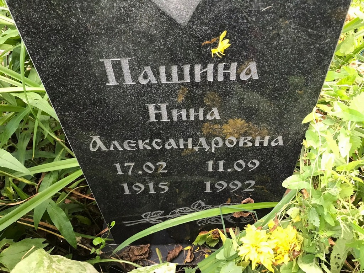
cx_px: 182
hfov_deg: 63.4
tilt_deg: -46.8
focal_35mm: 28
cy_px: 136
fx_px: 294
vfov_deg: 49.7
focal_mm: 3.99
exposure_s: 1/23
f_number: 1.8
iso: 40
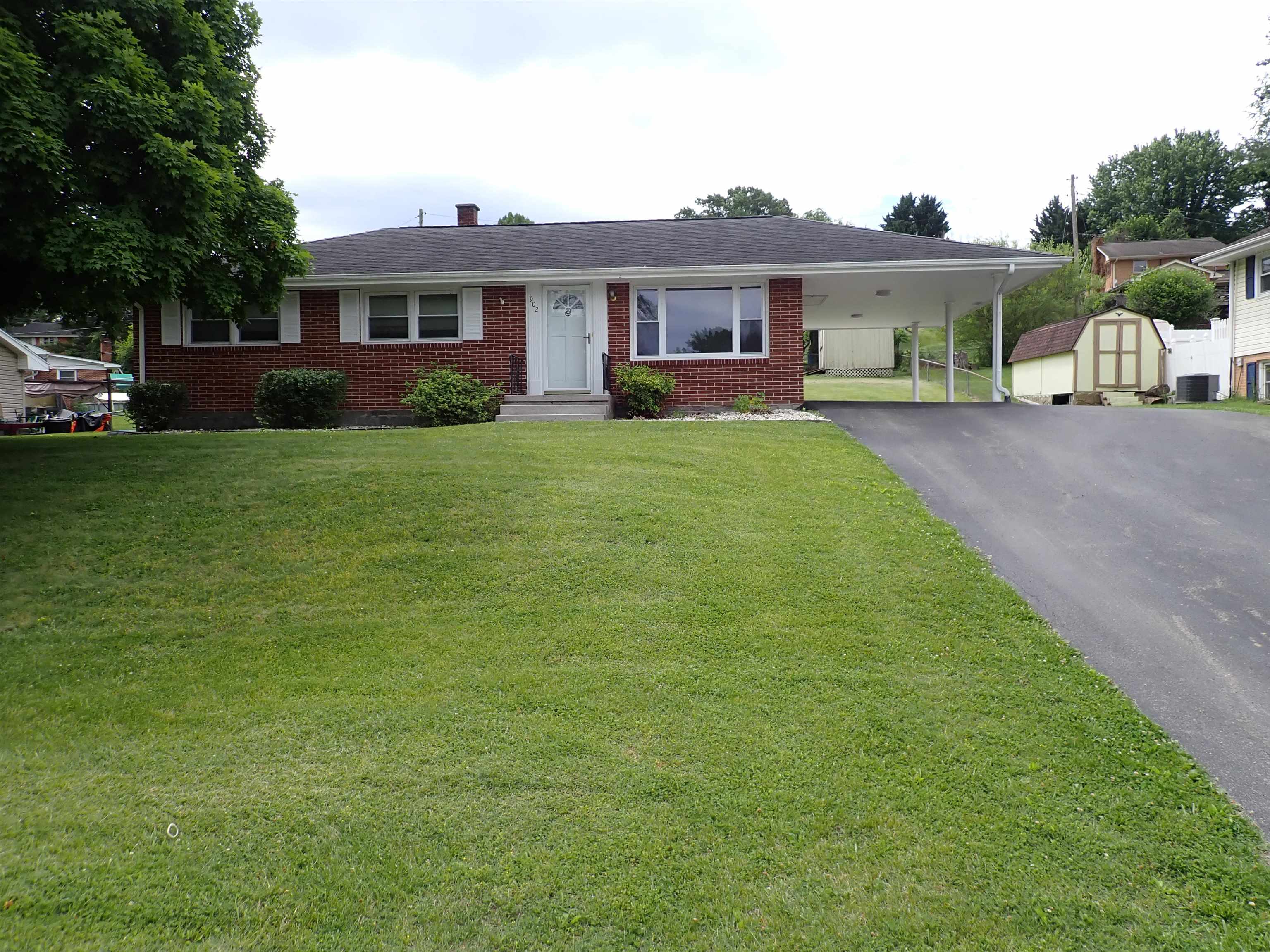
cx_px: 635
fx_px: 917
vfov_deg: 54.9
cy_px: 476
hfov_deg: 69.4
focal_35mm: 25
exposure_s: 1/800
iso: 100
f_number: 2.8
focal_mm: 4.5
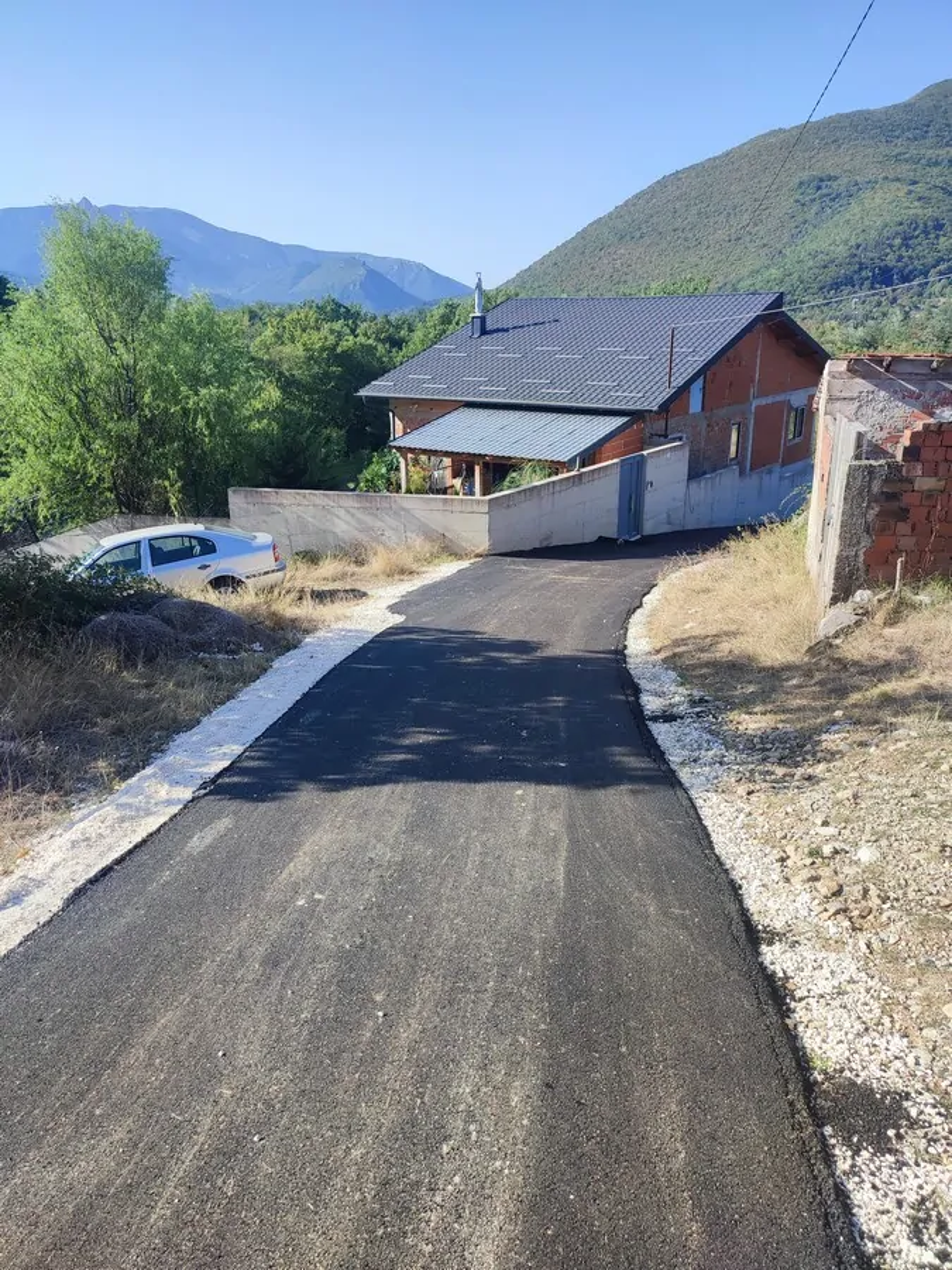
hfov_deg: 54.9
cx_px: 476
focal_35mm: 25
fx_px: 917
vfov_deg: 69.4
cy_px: 635
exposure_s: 1/437
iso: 50
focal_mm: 6.04
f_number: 1.9
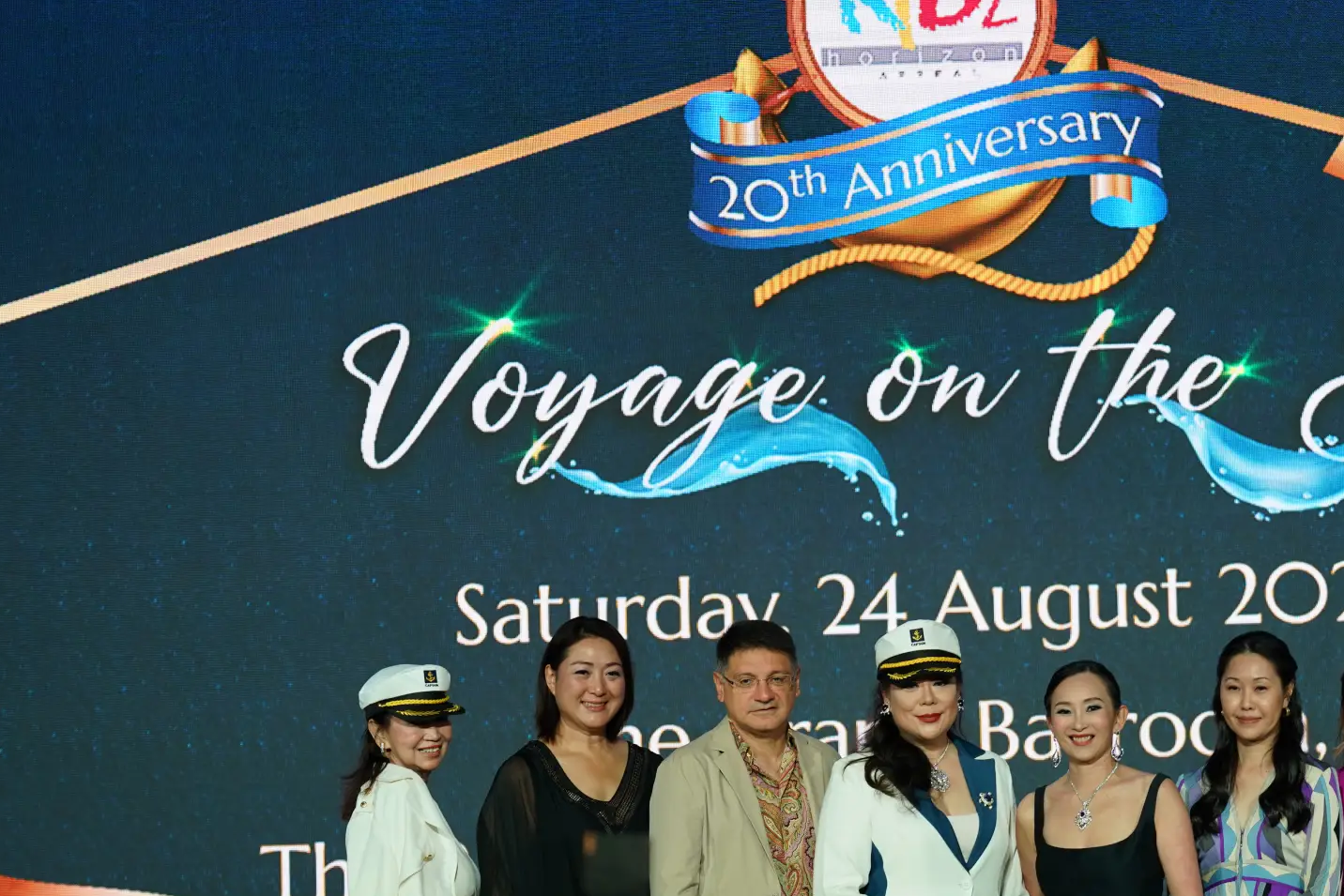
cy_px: 585
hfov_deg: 11.3
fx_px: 6758
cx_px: 878
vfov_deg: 7.6
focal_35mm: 181
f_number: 1.8
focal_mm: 135
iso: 250
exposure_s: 1/125
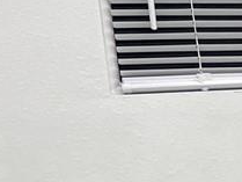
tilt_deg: -14.7
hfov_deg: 7.8
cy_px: 265
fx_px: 1392
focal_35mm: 199
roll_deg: -0.3
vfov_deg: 7.4
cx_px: 845
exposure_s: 1/120
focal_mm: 4.2
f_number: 1.6
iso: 50
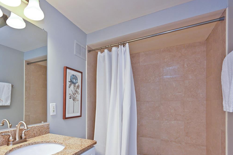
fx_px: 136
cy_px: 103
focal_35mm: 21
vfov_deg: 58.2
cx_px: 80
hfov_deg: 78.9
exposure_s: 1/60
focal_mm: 14
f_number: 4
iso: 200
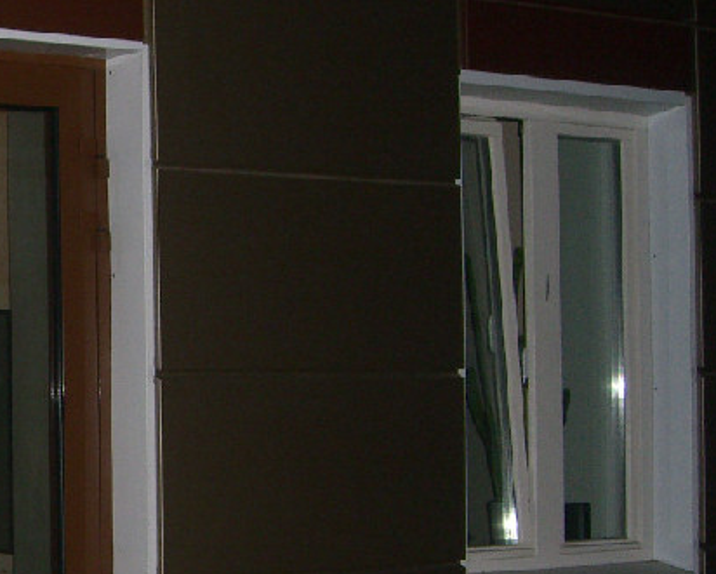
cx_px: -143
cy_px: 402
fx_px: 1908
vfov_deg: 17.0
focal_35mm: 90
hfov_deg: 20.0
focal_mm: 7.9
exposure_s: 1/60
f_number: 2.8
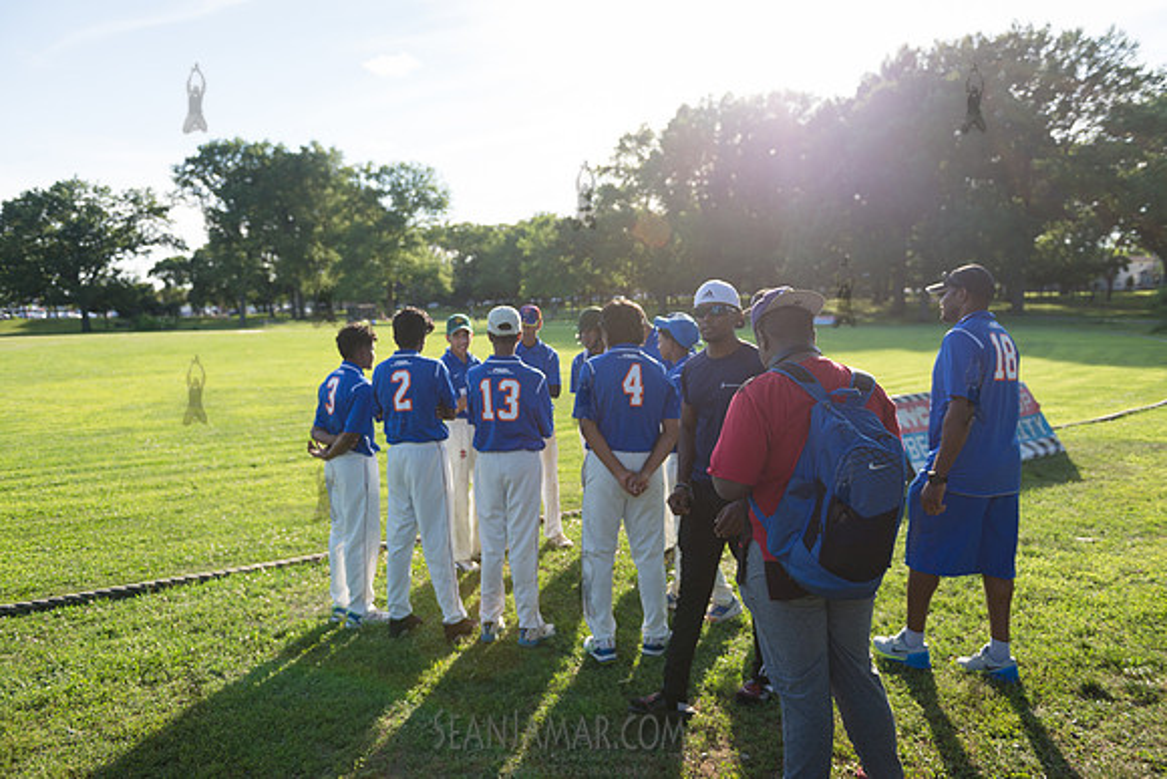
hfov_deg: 65.5
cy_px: 390
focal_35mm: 28
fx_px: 908
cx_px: 584
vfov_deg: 46.4
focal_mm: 28
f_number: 2.8
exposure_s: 1/1600
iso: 200
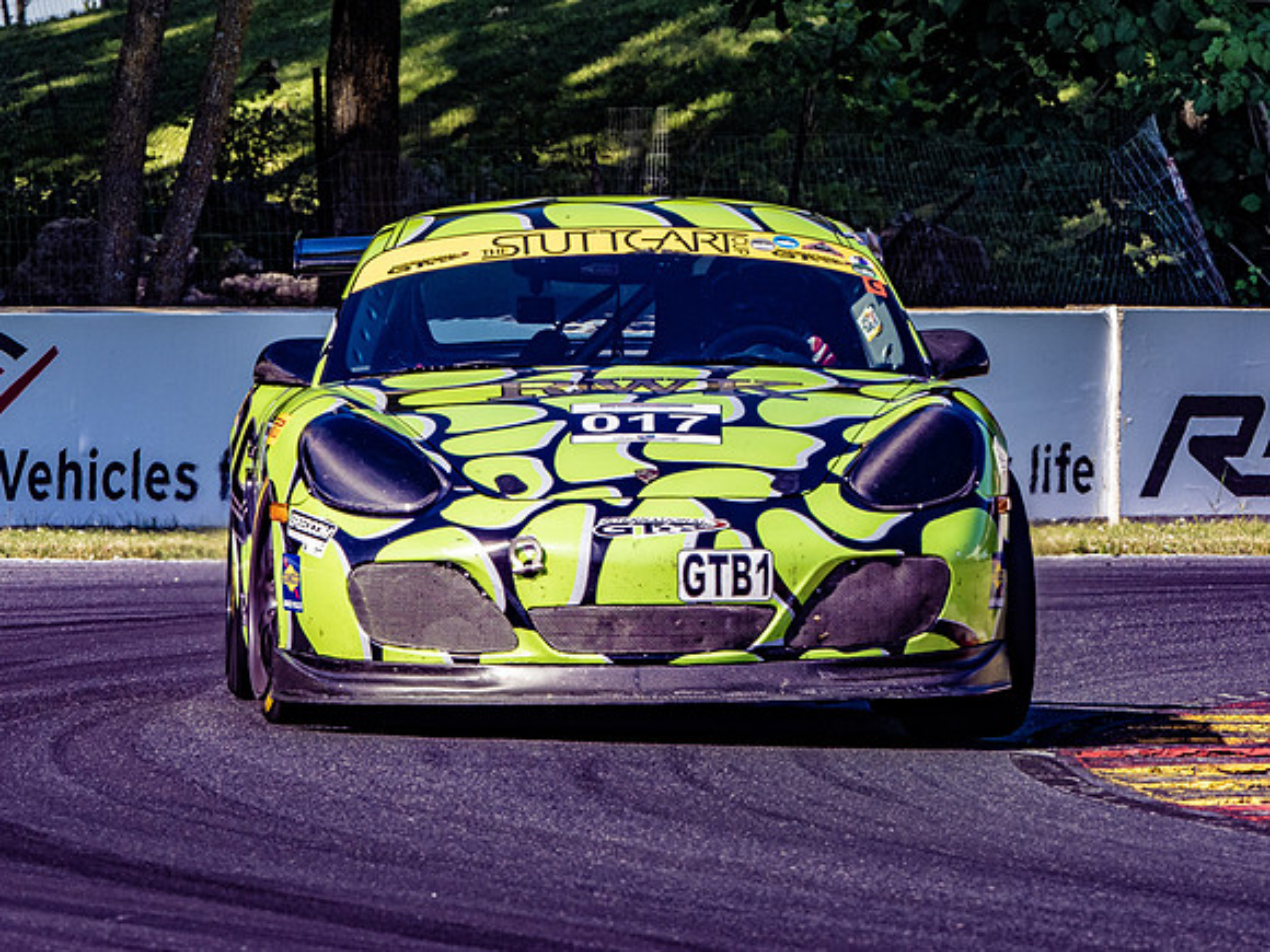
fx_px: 28119
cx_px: 460
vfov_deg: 1.9
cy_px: 488
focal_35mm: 766
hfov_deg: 2.6
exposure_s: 1/400
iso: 400
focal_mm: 300
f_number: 11
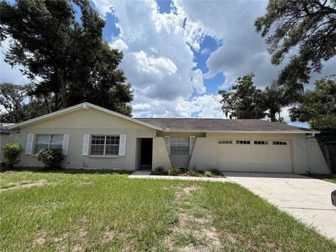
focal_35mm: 14
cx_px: 168
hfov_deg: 102.1
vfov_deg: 85.7
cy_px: 126
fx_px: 136
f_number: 2.2
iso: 20
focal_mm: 2.22
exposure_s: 1/1001
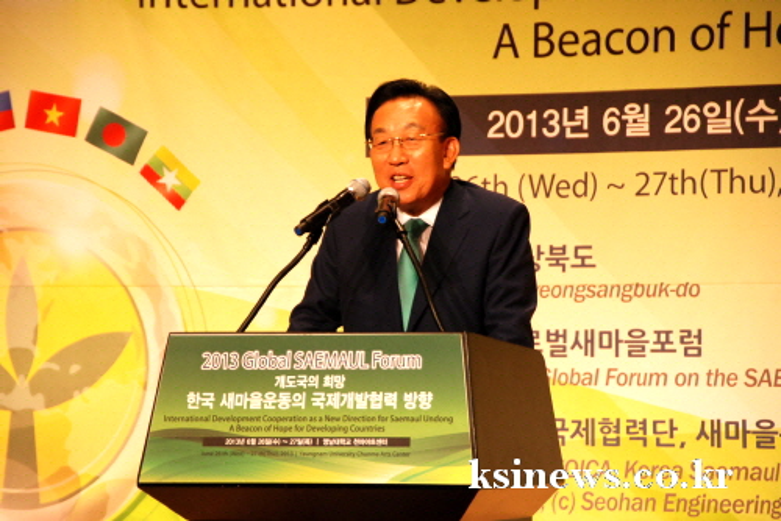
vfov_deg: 6.1
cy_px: 260
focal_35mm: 225
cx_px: 390
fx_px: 4884
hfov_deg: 9.1
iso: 800
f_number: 5.6
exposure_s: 1/100
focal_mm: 150
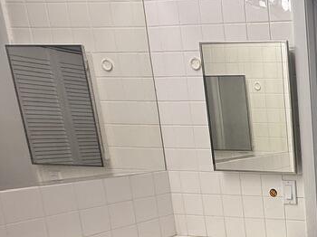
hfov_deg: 30.8
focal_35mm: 41
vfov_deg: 33.7
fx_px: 375
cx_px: 448
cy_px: 201
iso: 100
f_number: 2.2
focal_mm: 2.22
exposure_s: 1/120
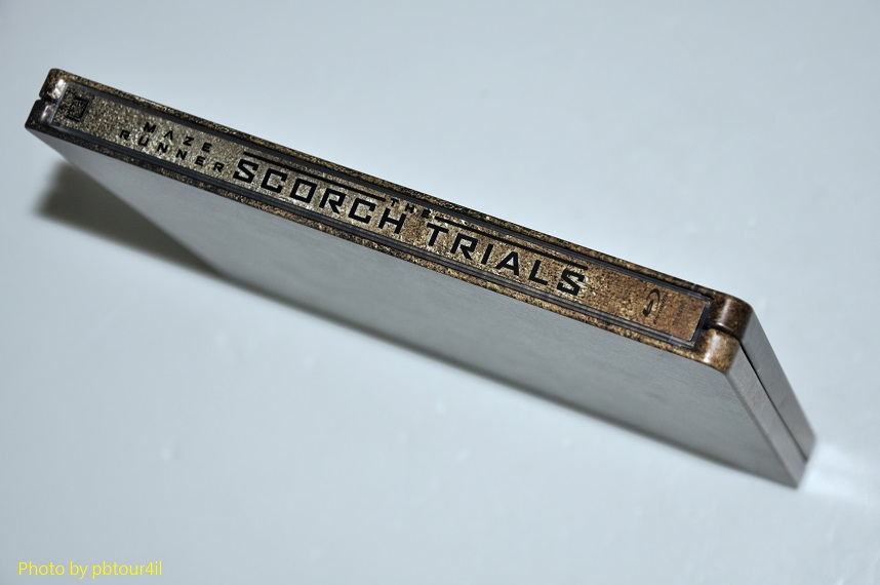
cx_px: 440
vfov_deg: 15.7
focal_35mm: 87
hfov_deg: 23.4
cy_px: 292
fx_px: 2124
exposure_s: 1/30
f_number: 5.6
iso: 200
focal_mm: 58
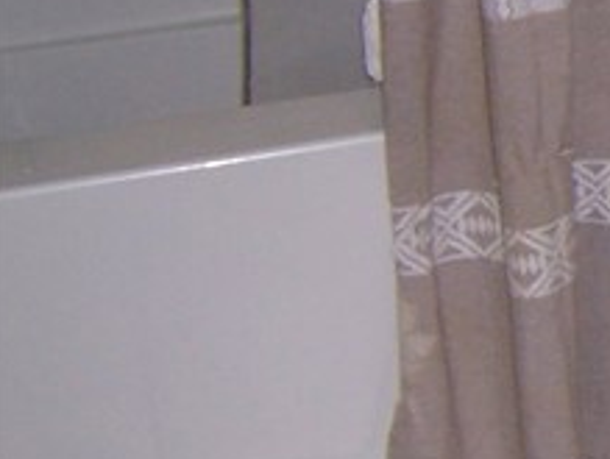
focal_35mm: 154
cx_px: 1418
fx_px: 2718
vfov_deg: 9.6
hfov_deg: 11.0
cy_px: 75
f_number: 2.8
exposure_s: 1/60
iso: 80
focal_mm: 5.5
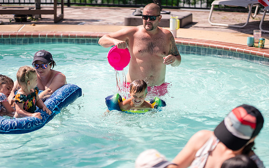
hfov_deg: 23.8
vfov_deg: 15.0
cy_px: 87
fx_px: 638
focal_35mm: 87
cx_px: 134
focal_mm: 85
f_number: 2.2
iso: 200
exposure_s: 1/6400
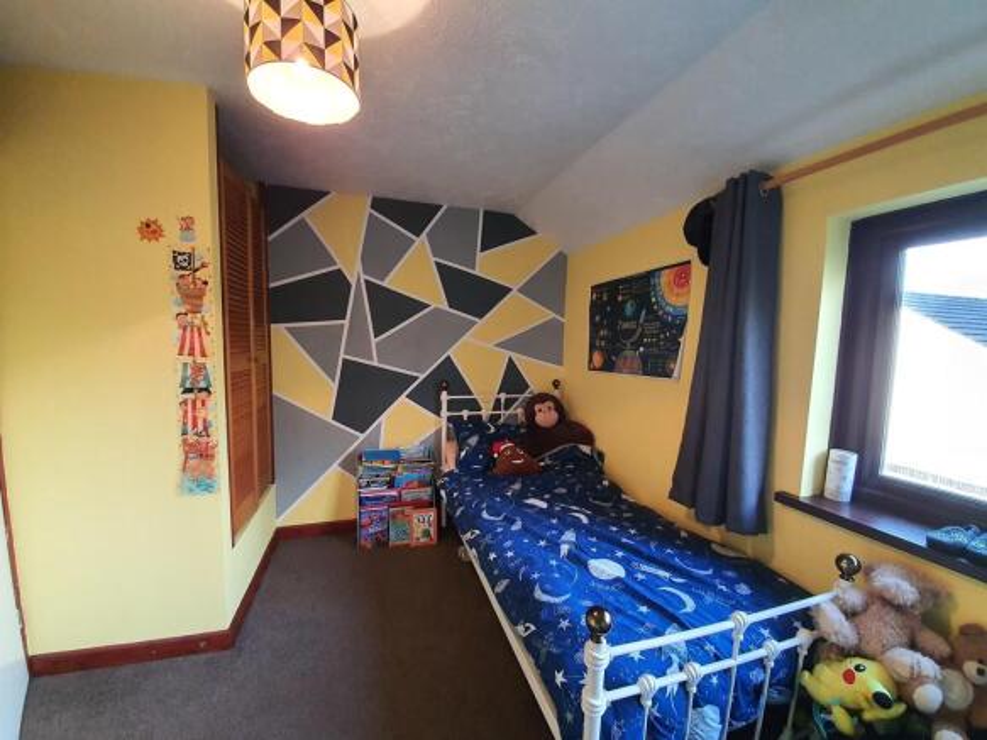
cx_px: 494
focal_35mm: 13
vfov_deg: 89.9
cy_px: 370
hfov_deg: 106.2
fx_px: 371
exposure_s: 1/50
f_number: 2.2
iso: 400
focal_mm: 1.8
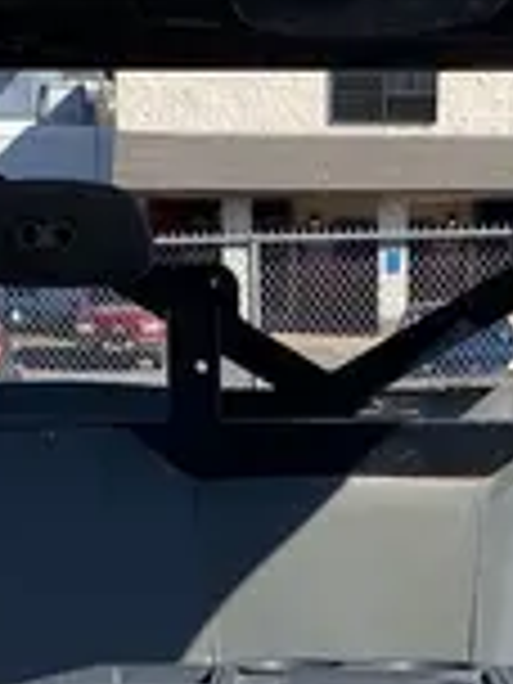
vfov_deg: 14.5
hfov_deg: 11.8
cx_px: 324
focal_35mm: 125
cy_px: 1091
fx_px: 2470
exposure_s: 1/2410
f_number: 1.8
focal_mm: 4.25
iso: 32
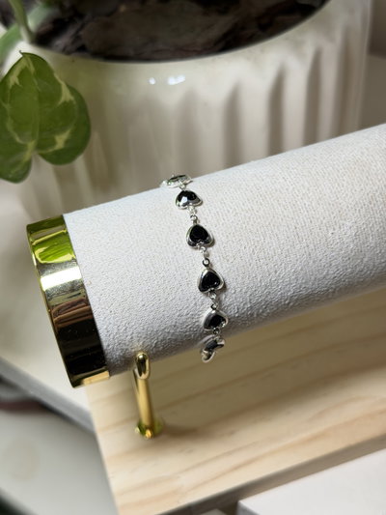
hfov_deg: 30.3
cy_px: 258
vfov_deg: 39.6
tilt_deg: -44.9
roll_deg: +5.9
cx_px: 193
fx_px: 713
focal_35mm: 48
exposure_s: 1/100
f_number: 1.78
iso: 64
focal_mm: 6.76
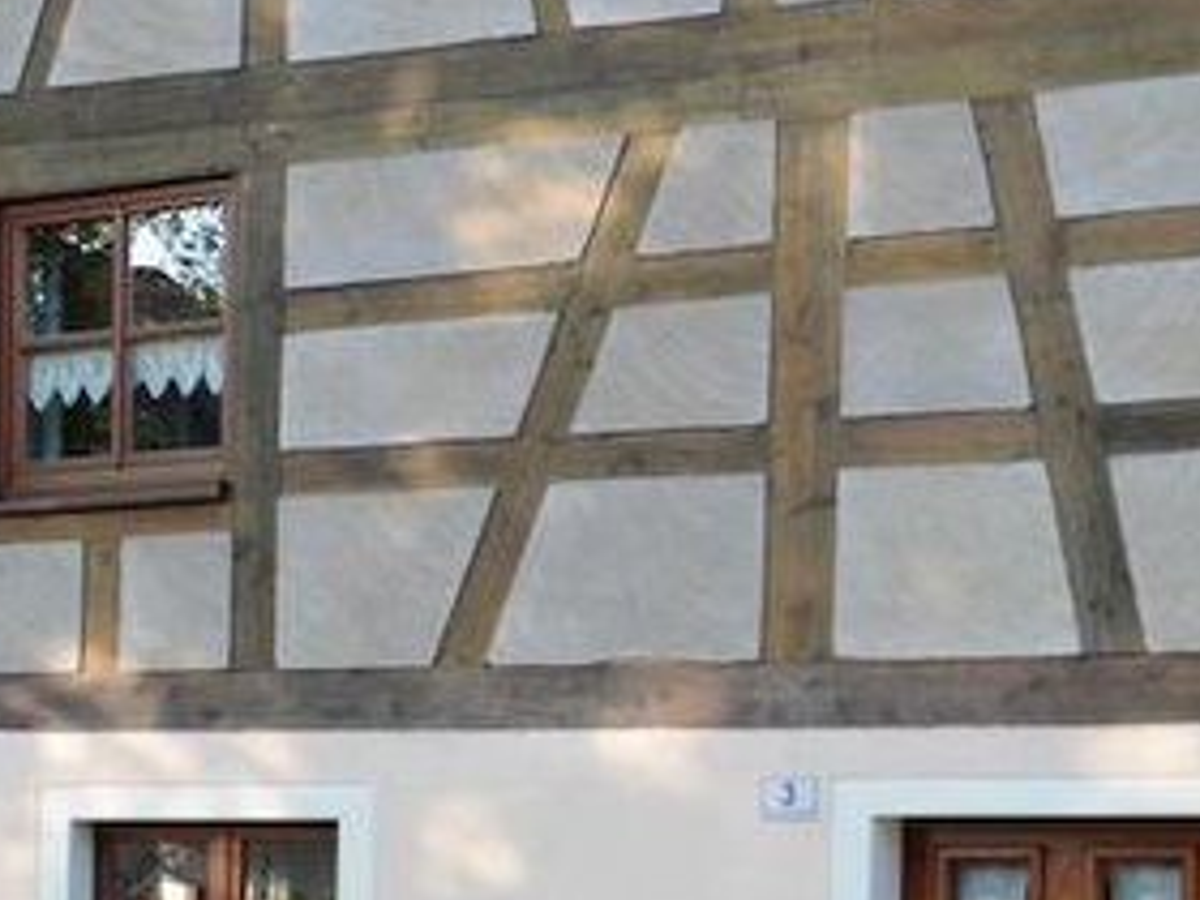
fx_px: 3848
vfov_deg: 13.1
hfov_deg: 14.2
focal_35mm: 111
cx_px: -1337
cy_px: 966
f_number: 4.5
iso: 250
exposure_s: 1/400
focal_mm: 18
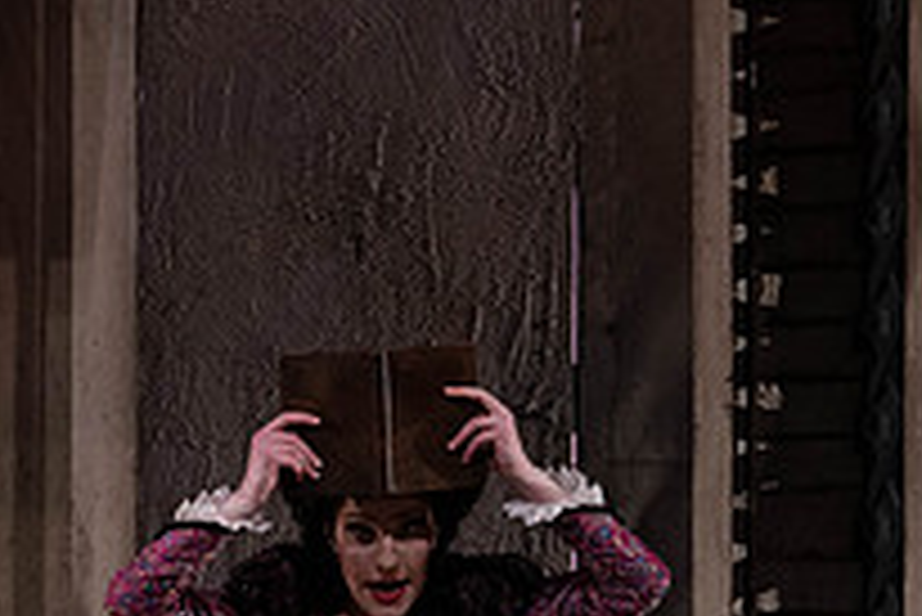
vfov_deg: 2.4
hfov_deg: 3.6
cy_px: 569
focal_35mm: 566
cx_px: 76
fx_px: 14506
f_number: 8
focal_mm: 200
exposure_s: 1/250
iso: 3200
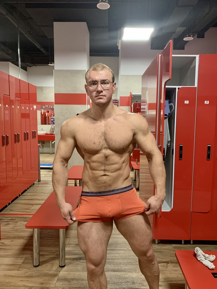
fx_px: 217
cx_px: 108
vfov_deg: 67.3
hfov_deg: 53.1
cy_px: 144
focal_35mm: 26
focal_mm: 4.25
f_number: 1.8
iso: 400
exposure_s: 1/42
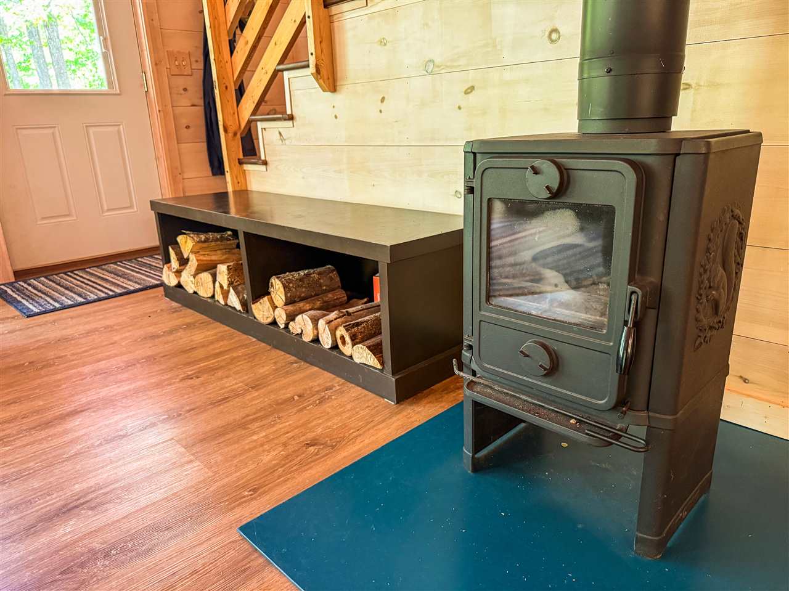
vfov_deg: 56.8
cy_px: 296
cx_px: 394
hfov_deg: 71.6
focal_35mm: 24
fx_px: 547
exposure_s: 1/60
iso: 500
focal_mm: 6.76
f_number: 1.8
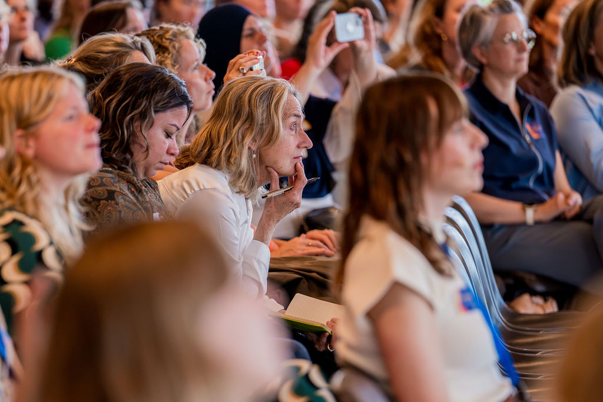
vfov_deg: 5.0
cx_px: 250
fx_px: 4588
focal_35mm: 274
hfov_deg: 7.5
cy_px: 252
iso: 1600
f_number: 2.8
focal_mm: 200
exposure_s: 1/320
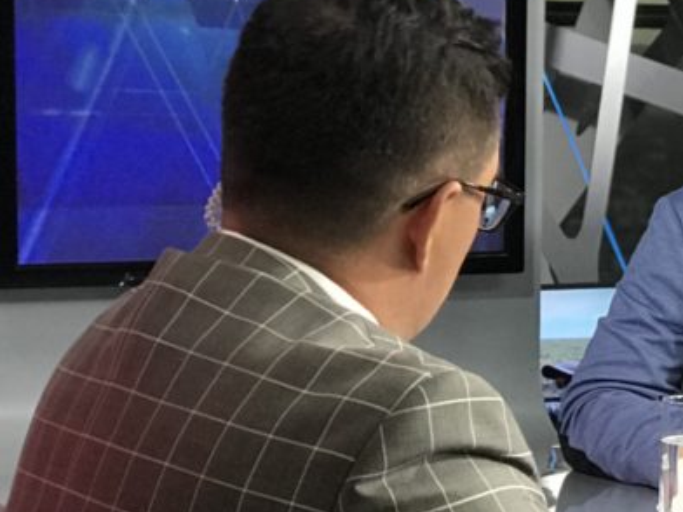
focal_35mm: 149
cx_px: 751
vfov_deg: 10.0
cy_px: 336
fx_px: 2940
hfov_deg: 13.0
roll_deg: -1.3
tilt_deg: -5.5
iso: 250
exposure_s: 1/52
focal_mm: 6.6
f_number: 2.8
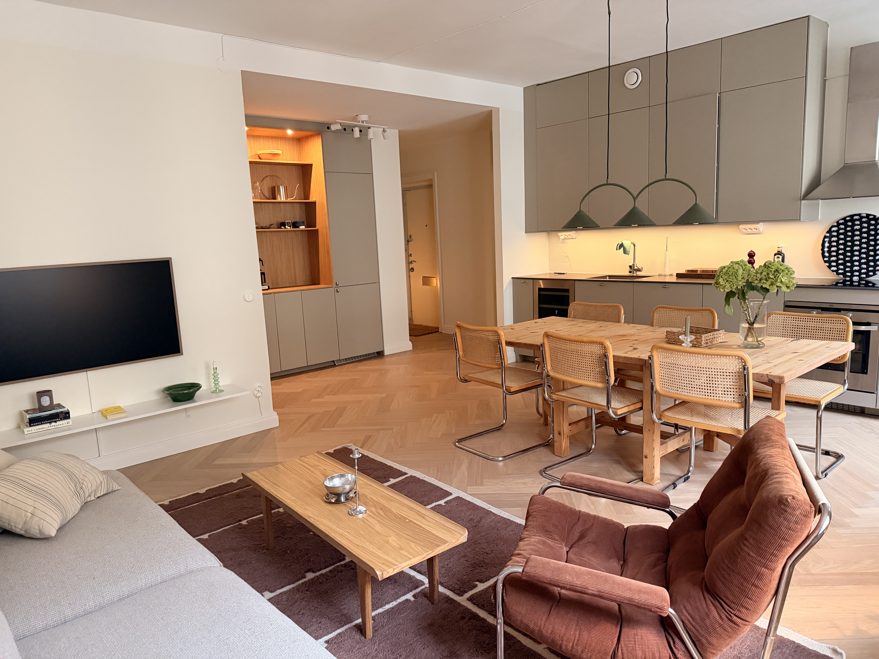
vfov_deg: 56.8
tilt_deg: -9.5
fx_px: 609
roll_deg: +2.7
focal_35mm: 24
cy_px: 330
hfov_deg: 71.6
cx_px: 440
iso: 800
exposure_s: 1/50
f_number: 1.78
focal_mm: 6.76
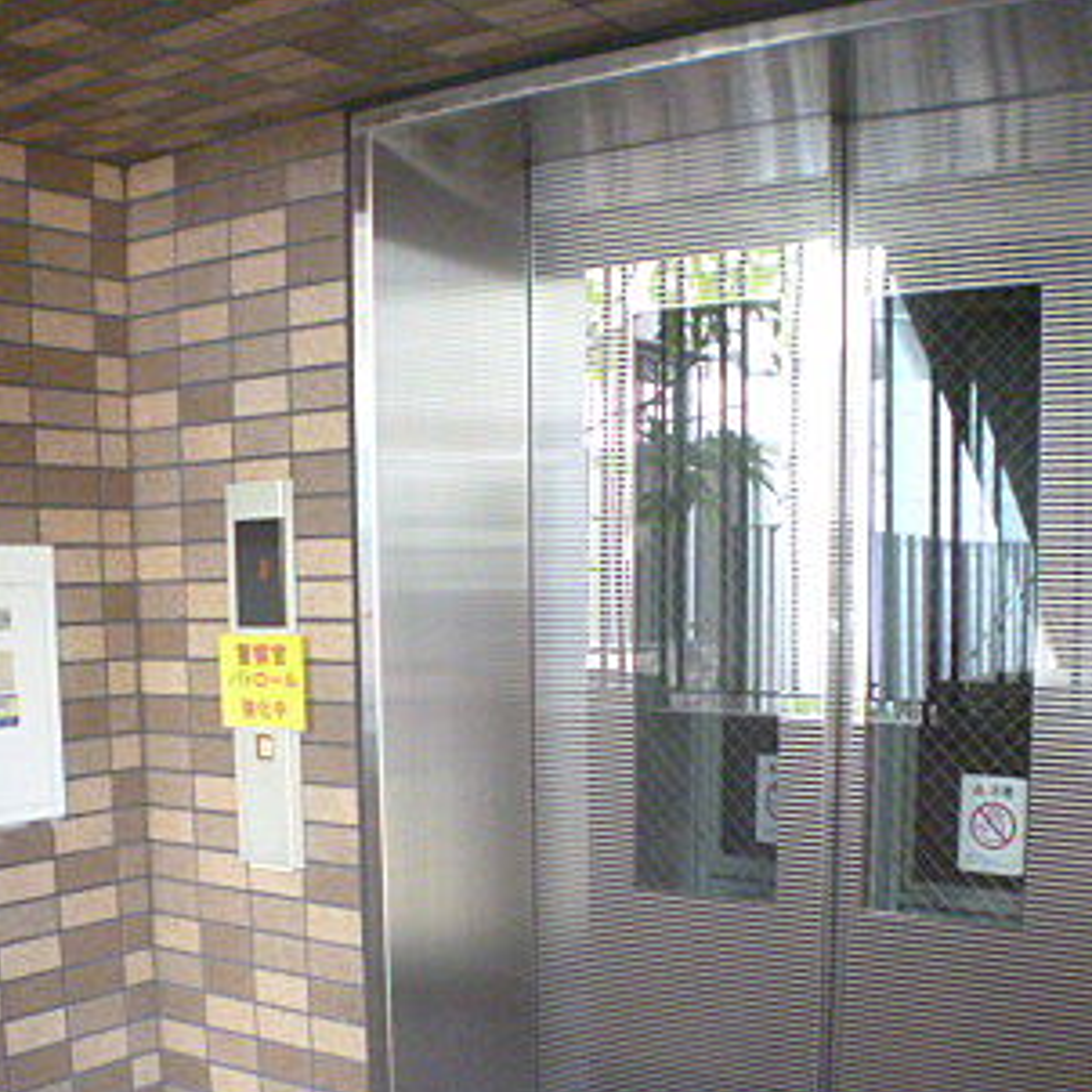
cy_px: 821
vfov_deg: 28.2
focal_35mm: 60
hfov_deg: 28.5
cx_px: 662
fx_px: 2141
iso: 800
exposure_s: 1/40
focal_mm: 5.7
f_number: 2.9
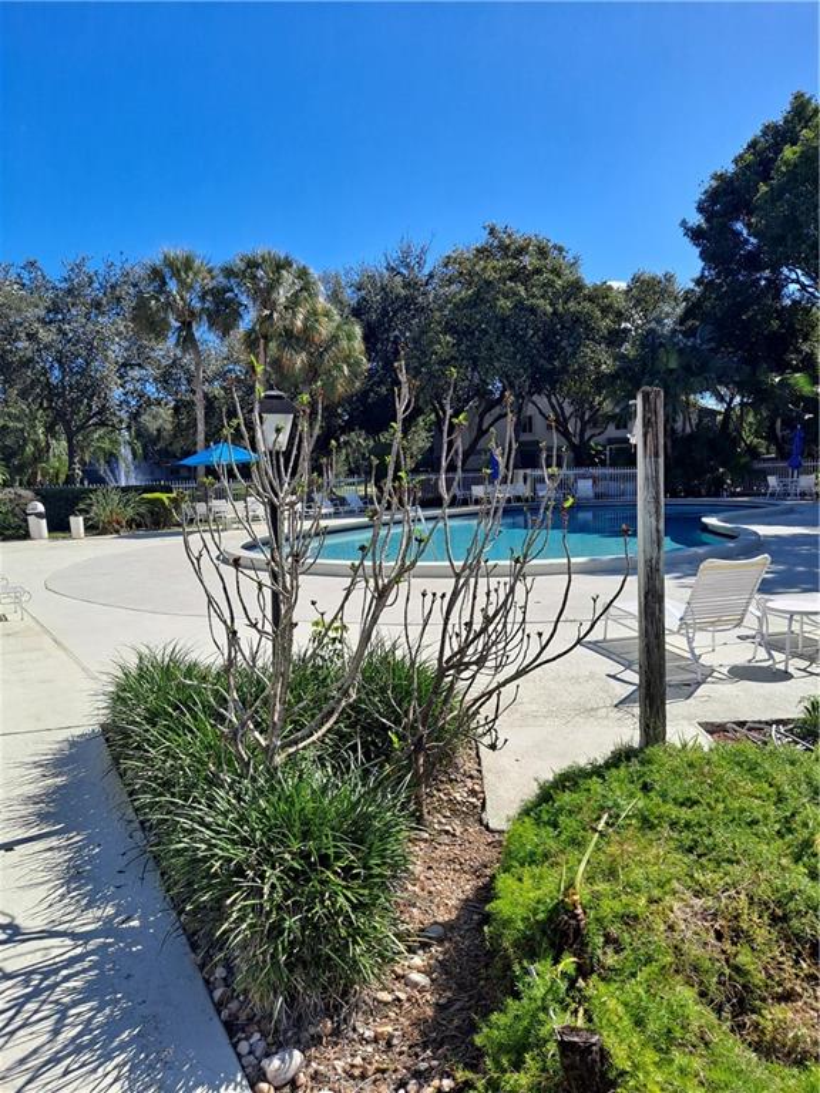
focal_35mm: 25
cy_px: 546
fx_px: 790
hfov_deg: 54.9
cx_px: 410
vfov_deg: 69.4
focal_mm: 4.6
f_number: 2
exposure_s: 1/1439
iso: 32
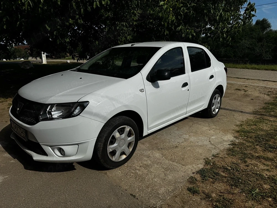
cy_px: 104
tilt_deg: -14.2
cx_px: 138
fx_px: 192
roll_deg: -0.1
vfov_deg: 56.8
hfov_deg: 71.6
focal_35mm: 24
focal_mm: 6.76
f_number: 1.78
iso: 64
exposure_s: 1/12346
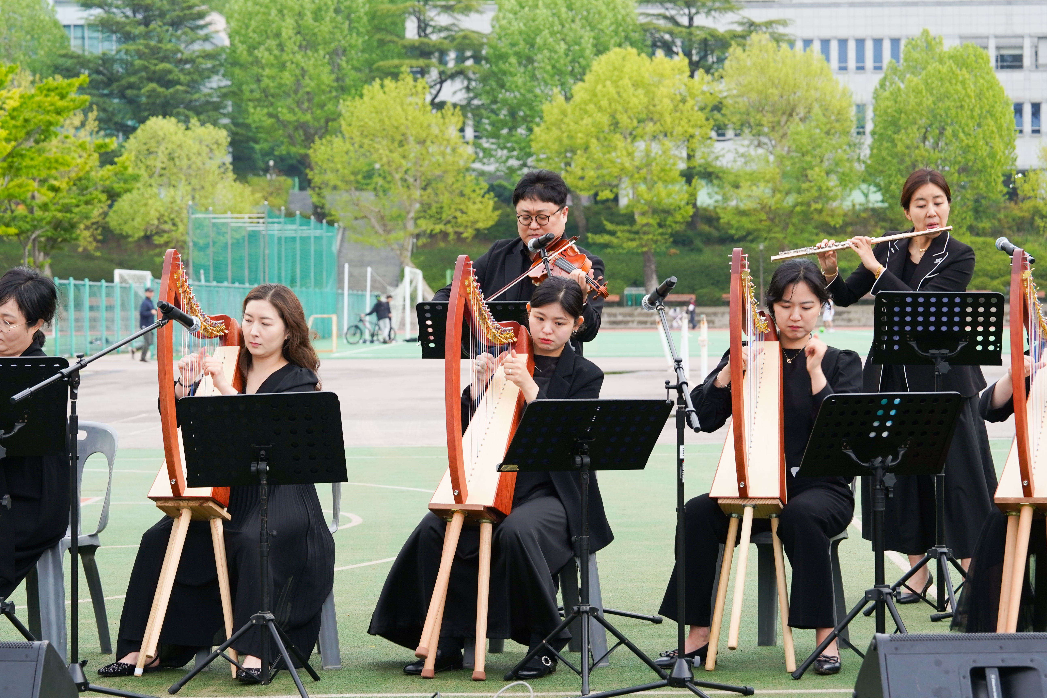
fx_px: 3054
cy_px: 349
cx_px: 524
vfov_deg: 13.0
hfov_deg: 19.5
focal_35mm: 105
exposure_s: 1/100
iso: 400
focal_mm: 70
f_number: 5.6
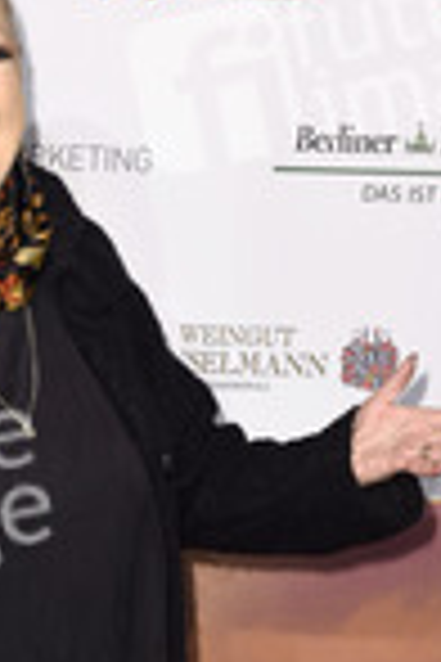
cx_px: -50
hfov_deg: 11.3
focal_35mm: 120
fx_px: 2205
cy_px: 743
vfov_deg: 16.5
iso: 500
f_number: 5.6
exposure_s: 1/200
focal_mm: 44
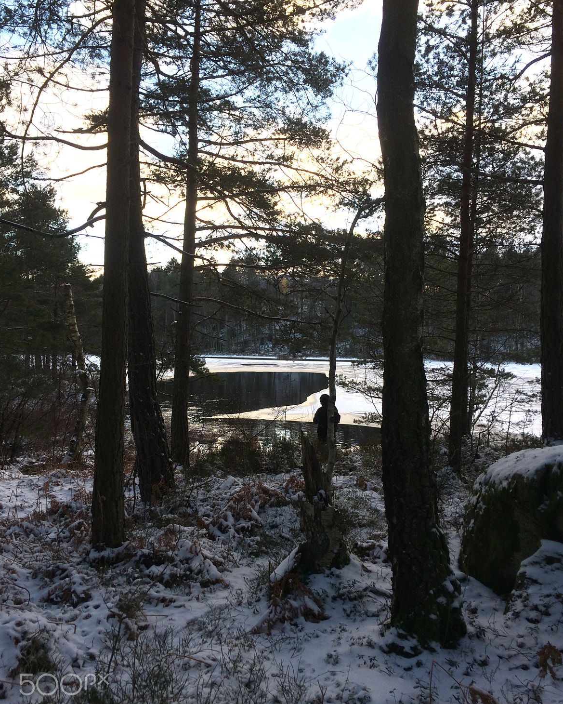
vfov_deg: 57.2
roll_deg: -0.3
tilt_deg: -4.6
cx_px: 278
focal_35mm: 31
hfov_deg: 47.1
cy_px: 362
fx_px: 646
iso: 32
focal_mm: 4.15
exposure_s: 1/266
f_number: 2.2
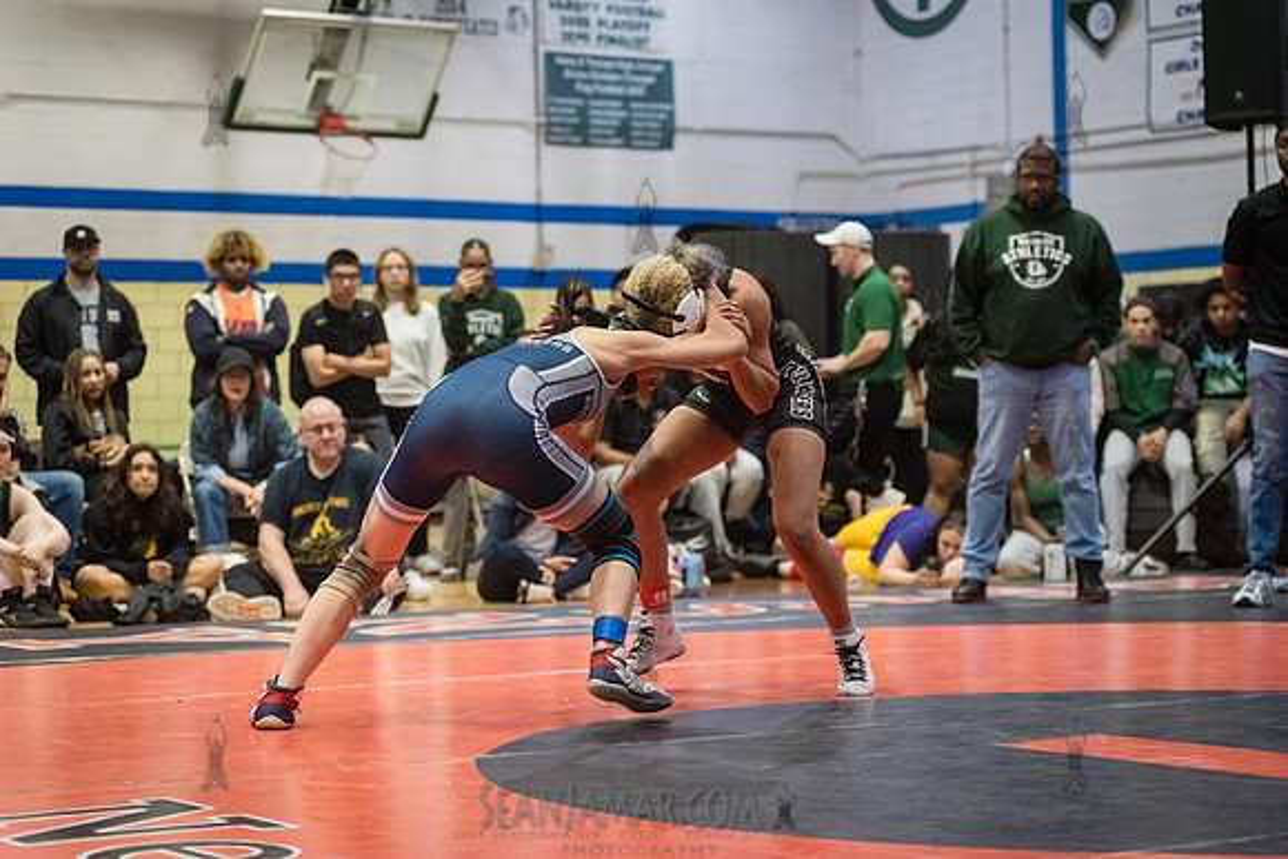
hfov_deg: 25.4
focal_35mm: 80
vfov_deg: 17.1
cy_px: 430
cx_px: 644
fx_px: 2863
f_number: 3.5
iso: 8000
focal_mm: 80
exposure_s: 1/500
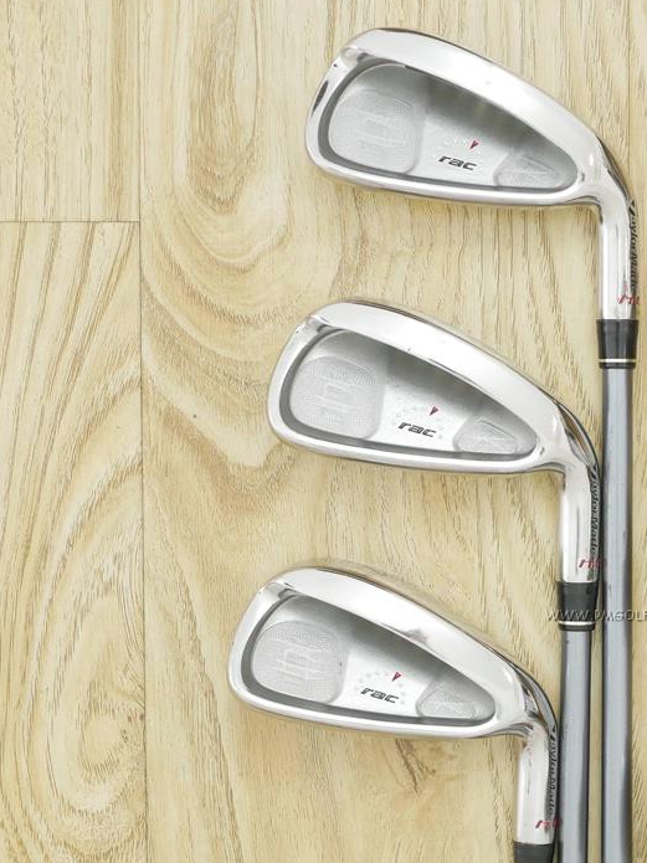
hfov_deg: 15.8
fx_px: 2293
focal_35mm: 92
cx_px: 633
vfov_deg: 21.3
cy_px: 503
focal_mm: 25
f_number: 4.5
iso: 1600
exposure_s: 1/40
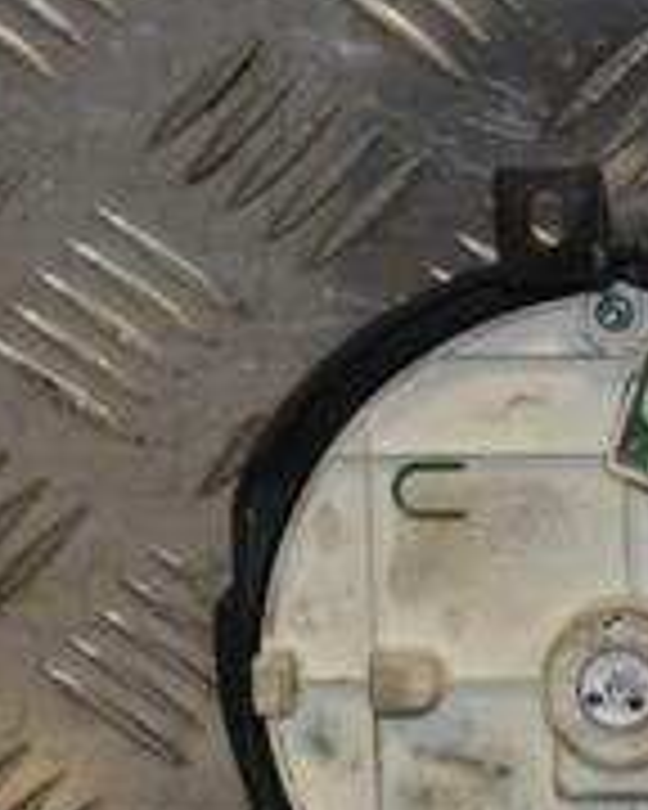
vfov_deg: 8.6
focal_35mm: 225
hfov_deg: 6.7
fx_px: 5394
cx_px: 1228
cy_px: 436
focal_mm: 48
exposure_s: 1/200
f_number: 20
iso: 3200
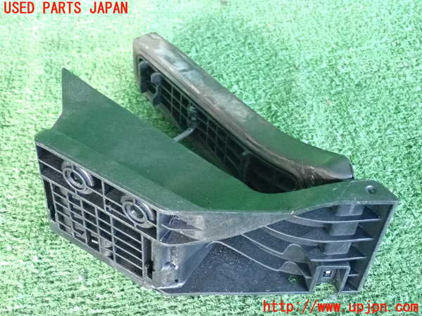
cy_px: 158
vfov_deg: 29.1
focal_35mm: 50
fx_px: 610
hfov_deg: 38.2
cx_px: 211
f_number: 3.2
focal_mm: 9.01
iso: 4000
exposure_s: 1/125
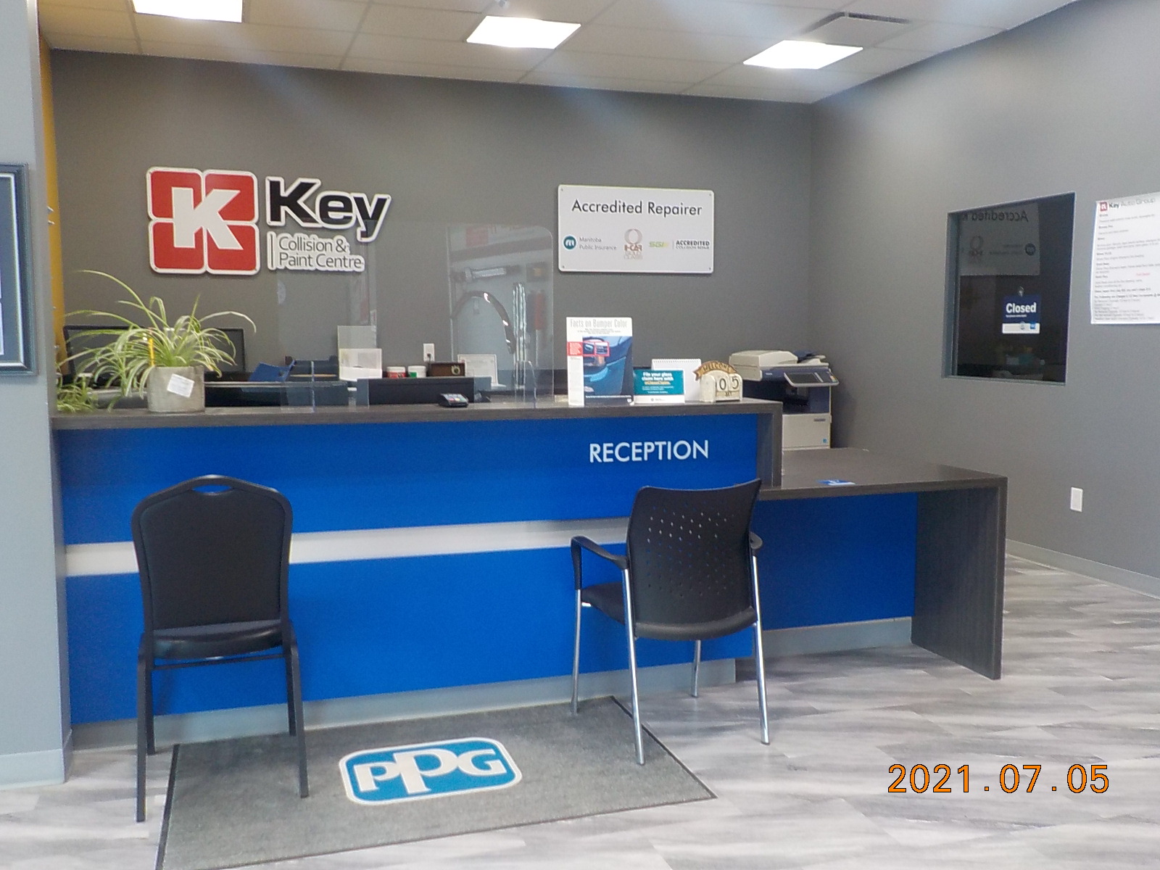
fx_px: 1005
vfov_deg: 46.8
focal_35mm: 30
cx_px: 580
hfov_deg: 60.0
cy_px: 435
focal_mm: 4.1
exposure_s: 1/30
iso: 200
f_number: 3.3
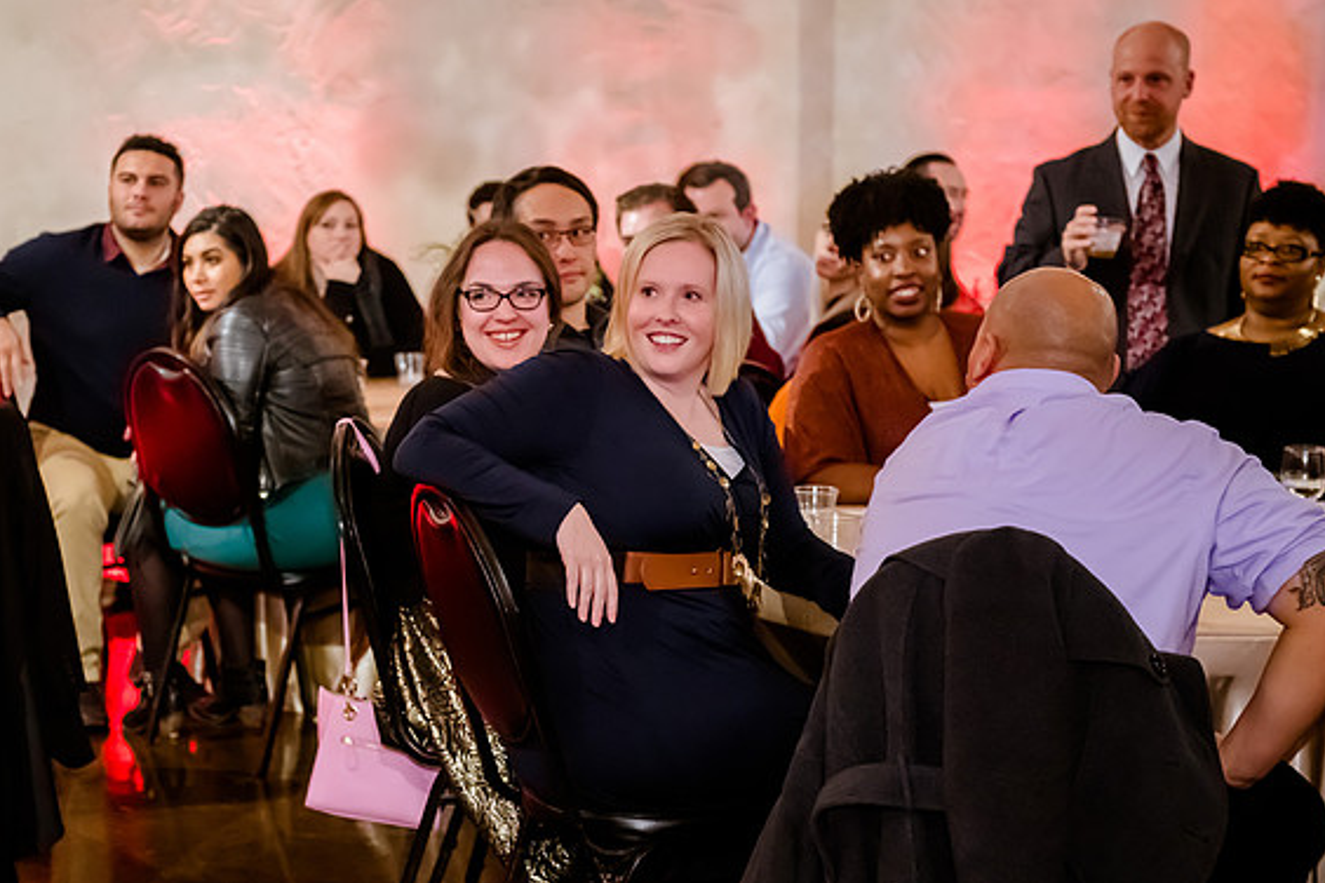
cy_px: 503
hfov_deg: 24.6
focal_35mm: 82
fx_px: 3018
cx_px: 448
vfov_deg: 16.6
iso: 5000
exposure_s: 1/80
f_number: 2.8
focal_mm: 58
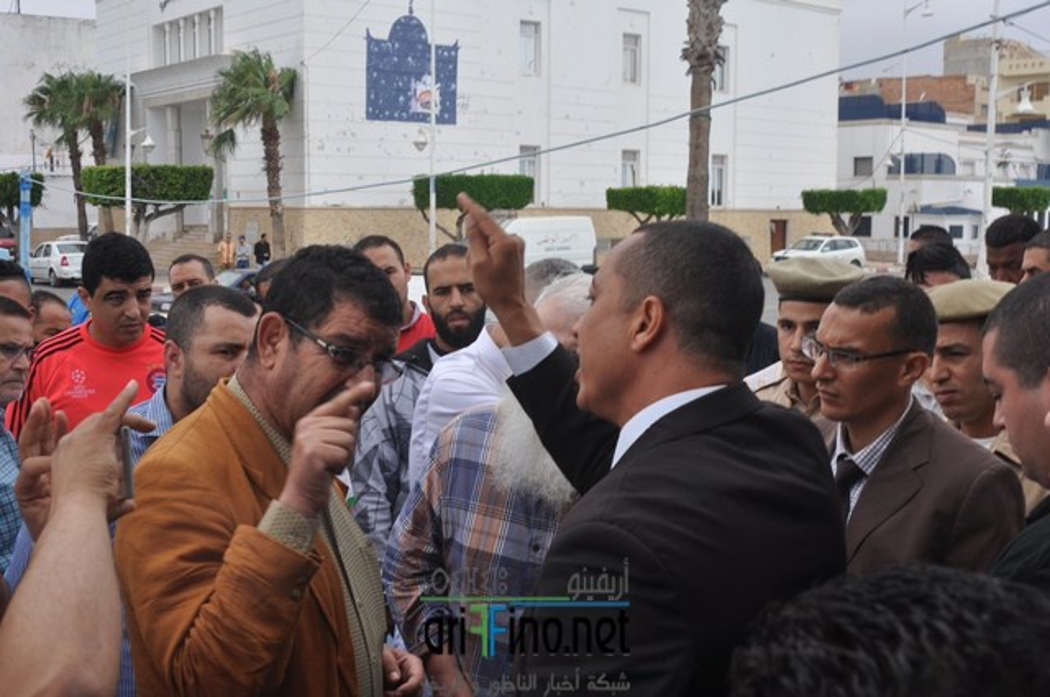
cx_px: 525
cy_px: 348
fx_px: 1223
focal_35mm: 42
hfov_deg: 46.5
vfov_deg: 31.8
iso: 200
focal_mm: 28
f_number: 6.3
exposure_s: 1/160
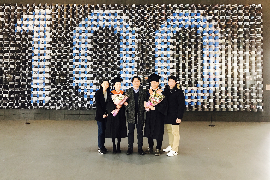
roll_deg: +0.0
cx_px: 130
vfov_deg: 42.1
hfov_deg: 60.3
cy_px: 73
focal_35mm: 31
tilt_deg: +0.8
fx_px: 232
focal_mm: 3.99
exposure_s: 1/15
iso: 100
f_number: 1.8
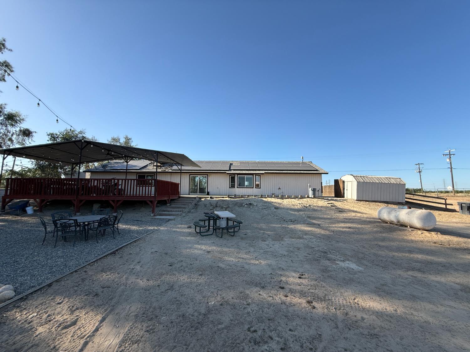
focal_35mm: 14
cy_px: 176
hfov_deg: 102.1
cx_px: 235
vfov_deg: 85.7
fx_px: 190
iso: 50
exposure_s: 1/1259
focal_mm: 2.22
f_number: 2.2
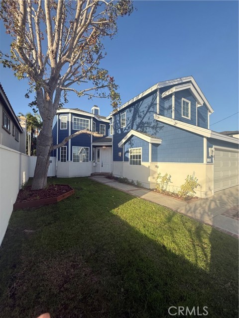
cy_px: 159
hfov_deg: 85.7
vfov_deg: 102.1
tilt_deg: +1.4
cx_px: 120
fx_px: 129
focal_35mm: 14
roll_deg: -0.3
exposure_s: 1/985
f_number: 2.2
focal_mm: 2.22
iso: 50
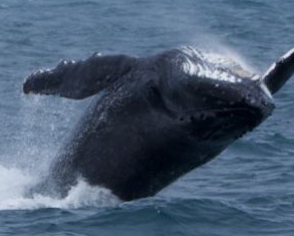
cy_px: 101
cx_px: 164
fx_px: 4616
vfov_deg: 2.9
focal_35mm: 530
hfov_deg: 3.6
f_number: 7.1
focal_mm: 207
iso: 640
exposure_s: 1/3200
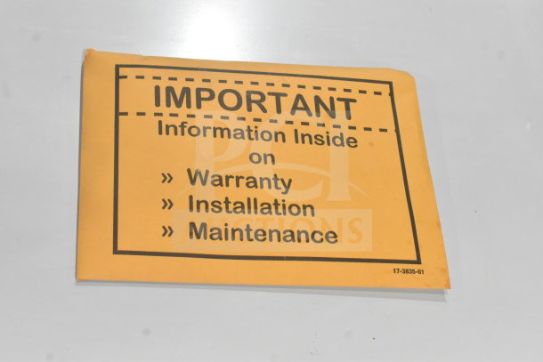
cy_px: 181
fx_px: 905
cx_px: 272
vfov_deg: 22.6
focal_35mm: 60
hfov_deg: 33.4
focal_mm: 40
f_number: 11
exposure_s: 1/500
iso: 6400
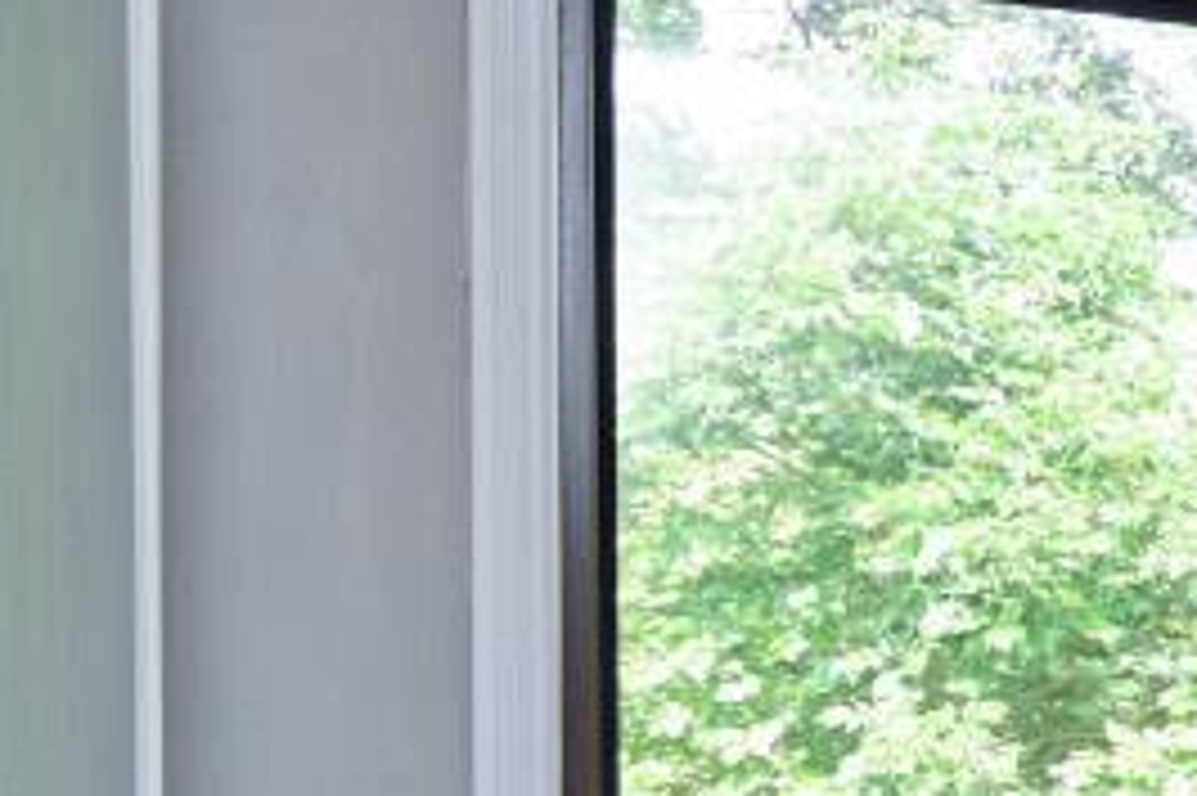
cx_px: 3141
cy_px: 576
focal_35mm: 79
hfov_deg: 13.6
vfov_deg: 17.2
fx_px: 2625
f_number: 4.5
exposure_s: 1/80
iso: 200
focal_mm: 14
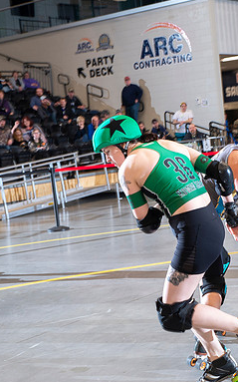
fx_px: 738
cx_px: 205
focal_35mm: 71
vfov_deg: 29.0
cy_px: 191
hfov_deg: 18.1
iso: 640
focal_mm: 46
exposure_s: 1/160
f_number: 5.6
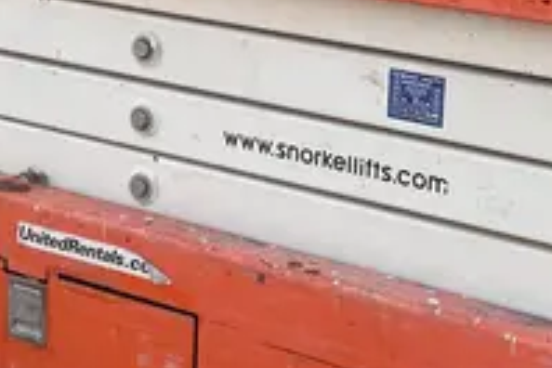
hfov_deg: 20.4
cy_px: -7
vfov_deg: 13.5
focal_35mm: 100
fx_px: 1533
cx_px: 273
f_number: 1.6
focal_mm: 4.2
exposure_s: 1/479
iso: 32
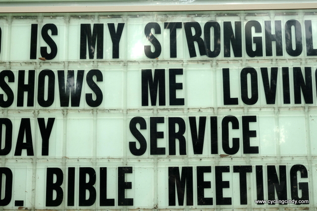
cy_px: 106
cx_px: 158
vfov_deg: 27.5
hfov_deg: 40.3
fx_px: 432
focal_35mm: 49
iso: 200
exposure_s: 1/80
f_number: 10
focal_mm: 32.9
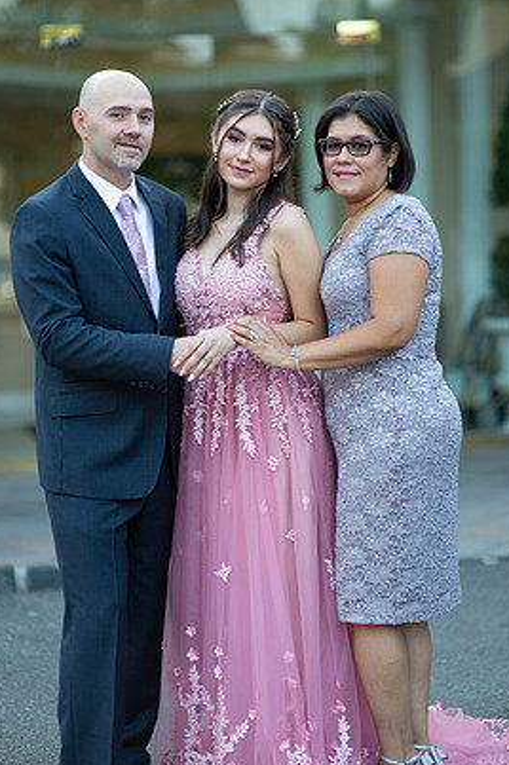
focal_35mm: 95
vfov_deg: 21.5
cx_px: 242
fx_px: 2018
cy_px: 380
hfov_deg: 14.4
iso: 250
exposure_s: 1/500
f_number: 2
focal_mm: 85
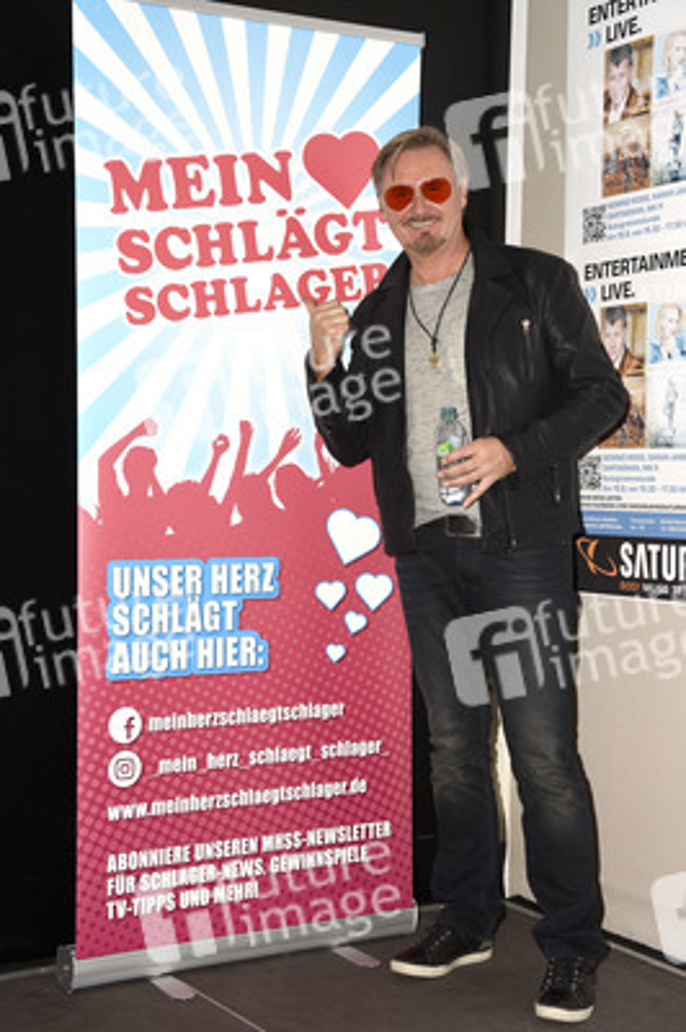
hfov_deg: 21.5
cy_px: 516
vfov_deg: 31.9
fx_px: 1804
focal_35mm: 63
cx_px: 343
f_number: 5.6
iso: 100
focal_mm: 42
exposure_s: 1/160
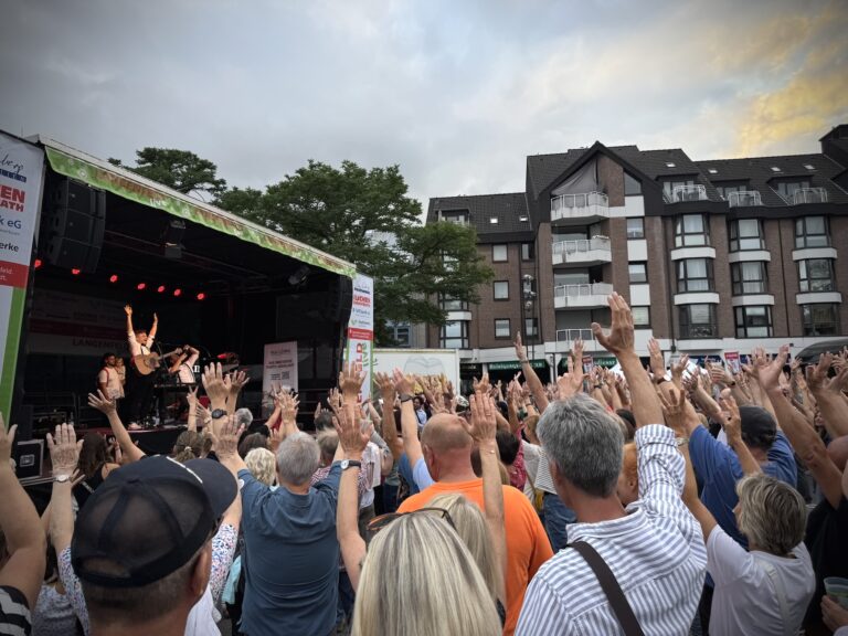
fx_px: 588
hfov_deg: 71.6
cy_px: 318
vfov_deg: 56.8
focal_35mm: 24
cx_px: 424
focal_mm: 6.76
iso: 80
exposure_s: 1/678
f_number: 1.78
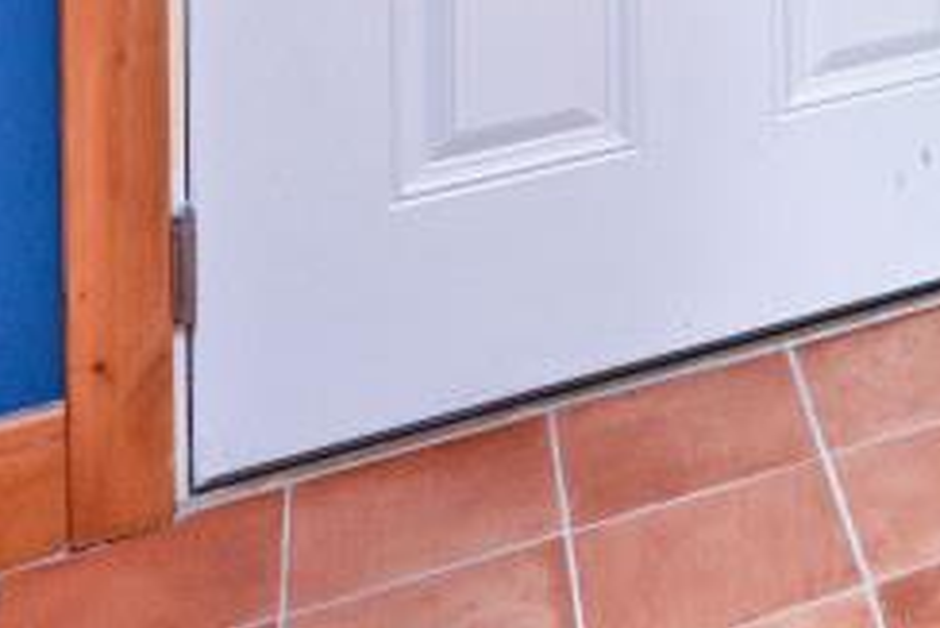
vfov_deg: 12.1
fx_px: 2247
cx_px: 1768
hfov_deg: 18.0
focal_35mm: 86
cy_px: -955
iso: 560
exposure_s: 1/60
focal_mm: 14
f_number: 4
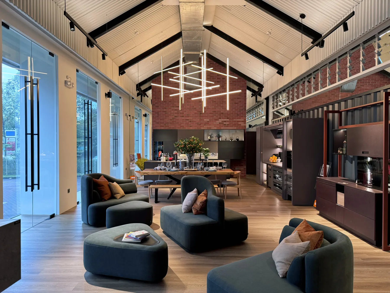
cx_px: 195
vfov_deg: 56.8
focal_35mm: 24
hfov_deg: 71.6
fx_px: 270
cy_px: 146
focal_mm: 6.76
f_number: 1.78
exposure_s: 1/97
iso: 200
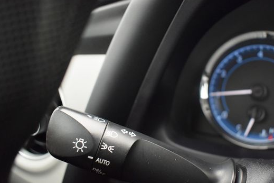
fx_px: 282
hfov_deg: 51.7
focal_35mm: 37
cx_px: 158
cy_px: 99
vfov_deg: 35.9
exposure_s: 1/125
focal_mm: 20
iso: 1000
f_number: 3.5
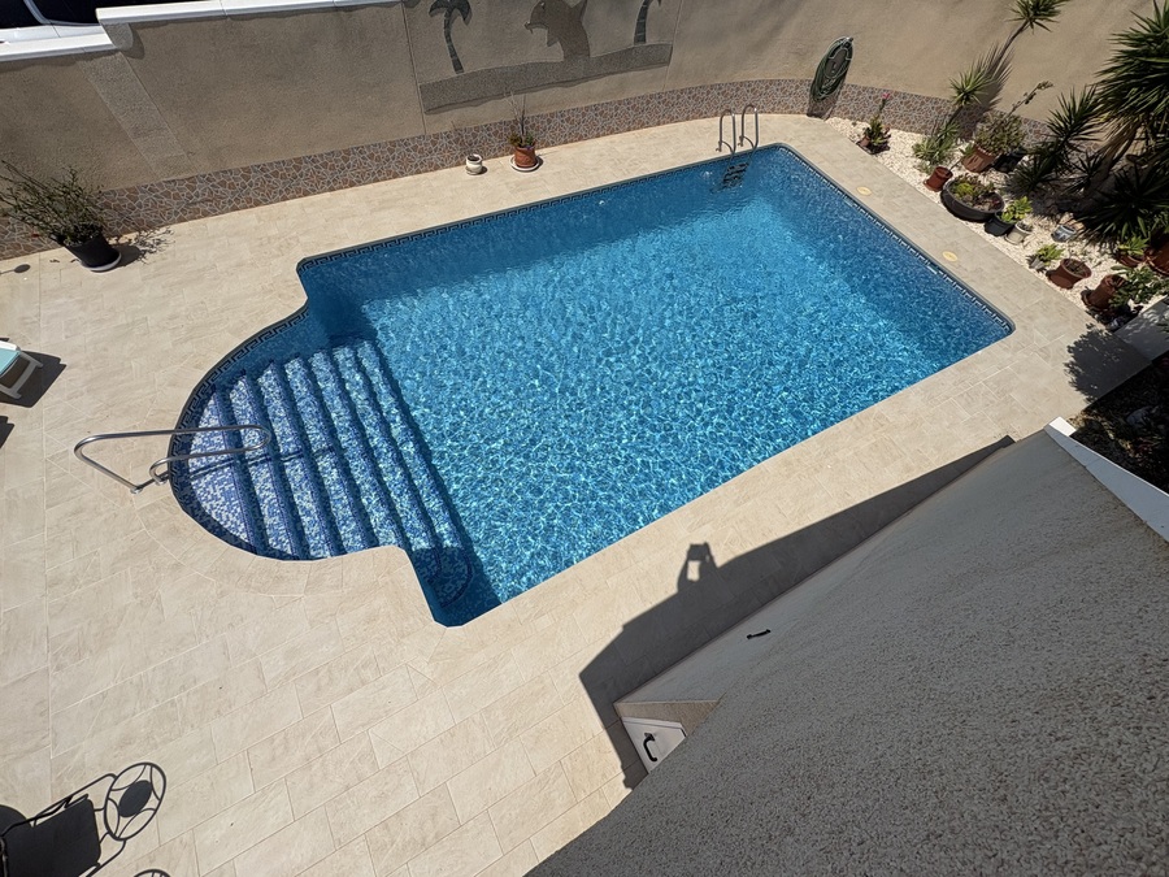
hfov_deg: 102.1
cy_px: 438
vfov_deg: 85.7
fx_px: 473
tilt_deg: -59.2
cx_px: 584
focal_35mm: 14
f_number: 2.2
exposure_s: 1/4630
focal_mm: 2.22
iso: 40
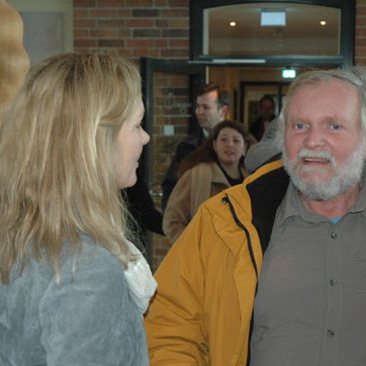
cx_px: 202
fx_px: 1017
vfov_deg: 20.4
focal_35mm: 85
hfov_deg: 20.4
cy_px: 182
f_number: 5
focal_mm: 44
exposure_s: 1/60
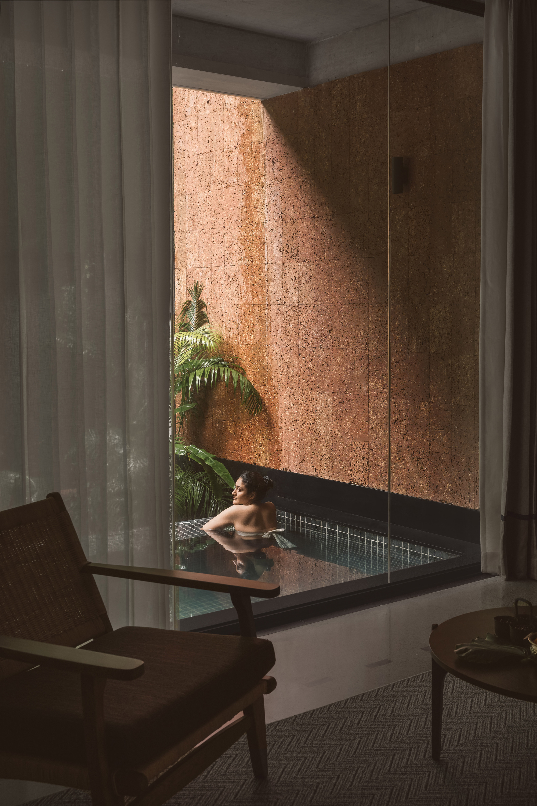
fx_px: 962
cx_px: 268
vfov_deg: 45.4
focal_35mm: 43
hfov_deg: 31.2
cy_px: 403
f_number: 8
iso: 320
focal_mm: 43
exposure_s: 1/3
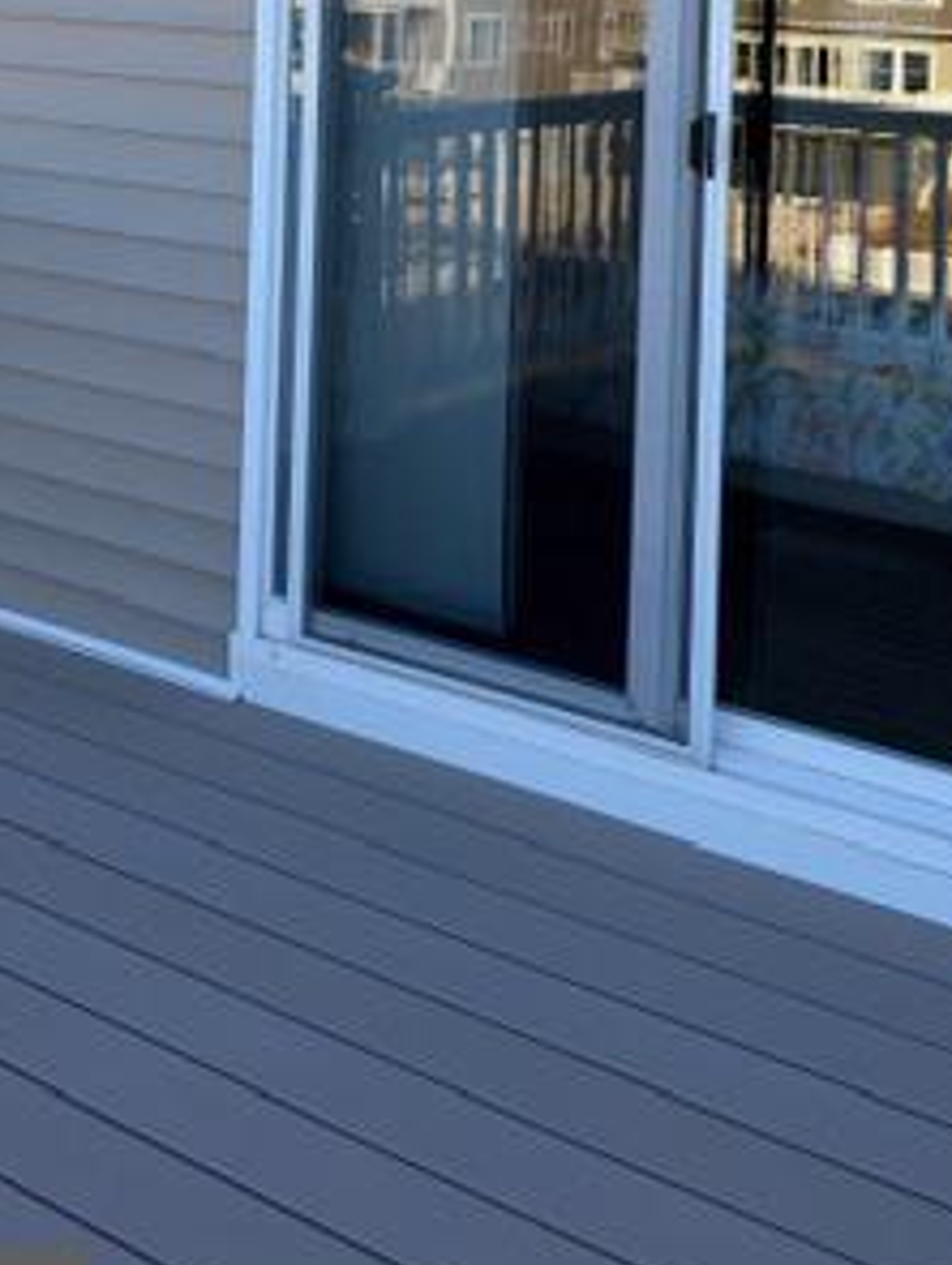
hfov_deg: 27.8
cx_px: 673
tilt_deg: -1.2
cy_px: 21
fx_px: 1903
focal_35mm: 52
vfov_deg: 33.8
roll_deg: -1.2
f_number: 1.8
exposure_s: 1/1377
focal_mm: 6.93
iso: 80
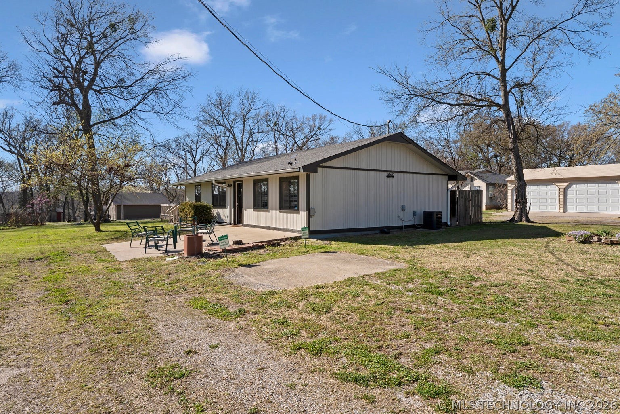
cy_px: 207
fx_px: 355
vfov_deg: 60.4
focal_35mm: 21
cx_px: 310
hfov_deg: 82.3
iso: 200
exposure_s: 1/800
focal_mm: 20.6
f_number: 8
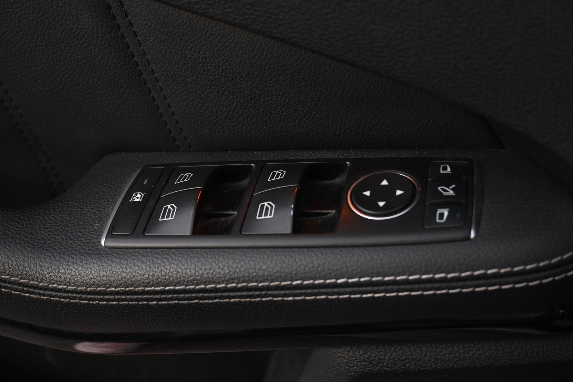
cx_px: 286
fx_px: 692
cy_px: 191
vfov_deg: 30.8
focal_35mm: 44
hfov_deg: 45.0
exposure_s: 1/50
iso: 5000
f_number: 4.8
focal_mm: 29
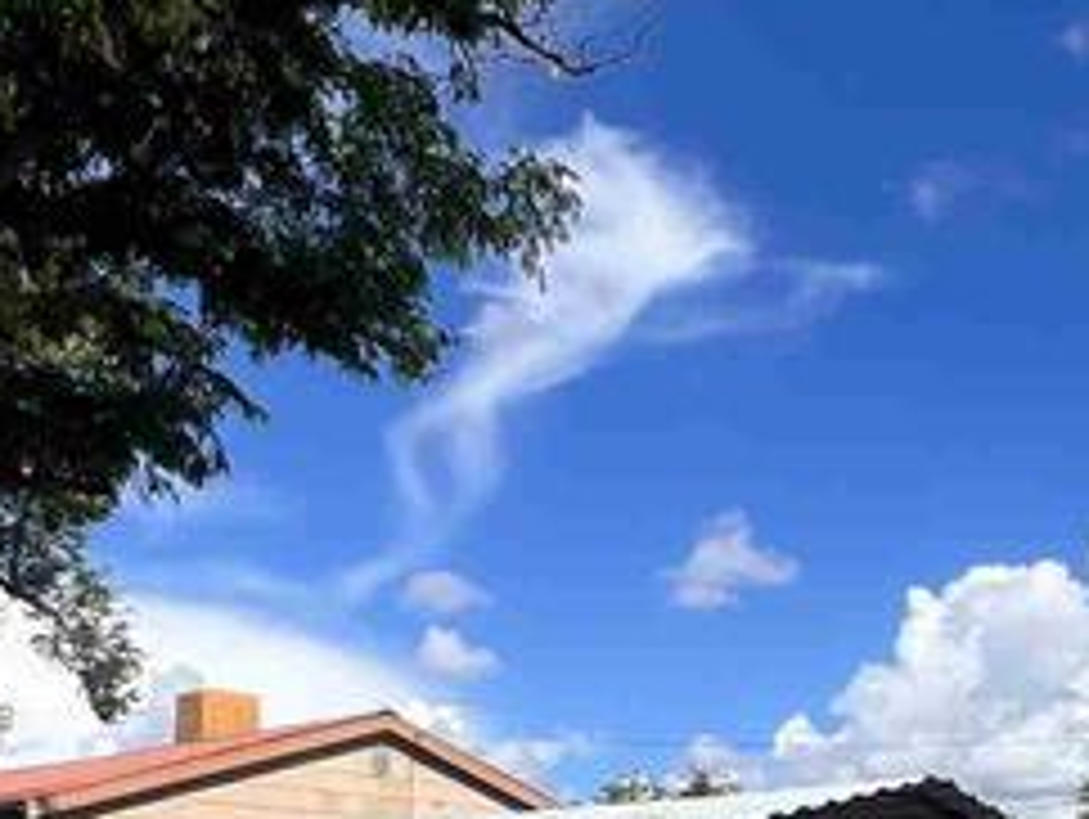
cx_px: 954
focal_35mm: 55
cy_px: 972
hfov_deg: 33.3
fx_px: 1732
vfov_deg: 24.3
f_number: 1.8
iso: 32
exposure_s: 1/2660
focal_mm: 1.57
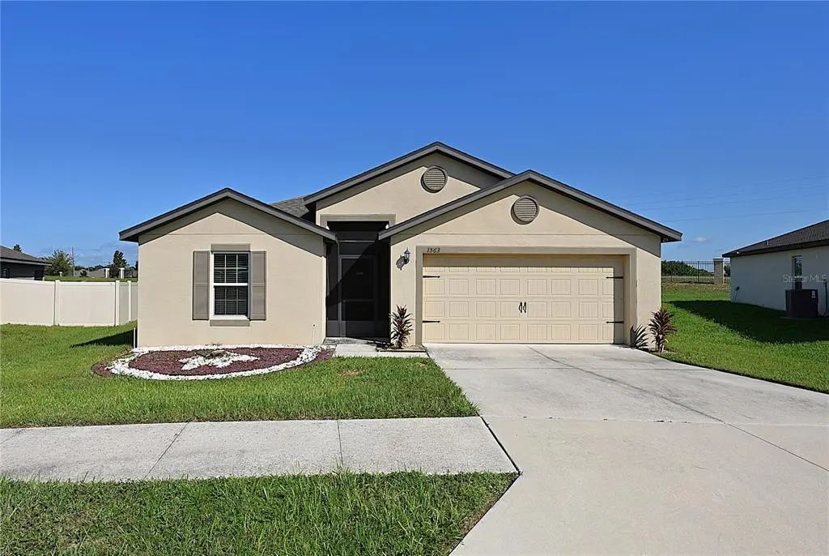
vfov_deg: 70.6
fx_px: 392
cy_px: 278
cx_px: 414
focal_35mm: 17
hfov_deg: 93.2
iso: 100
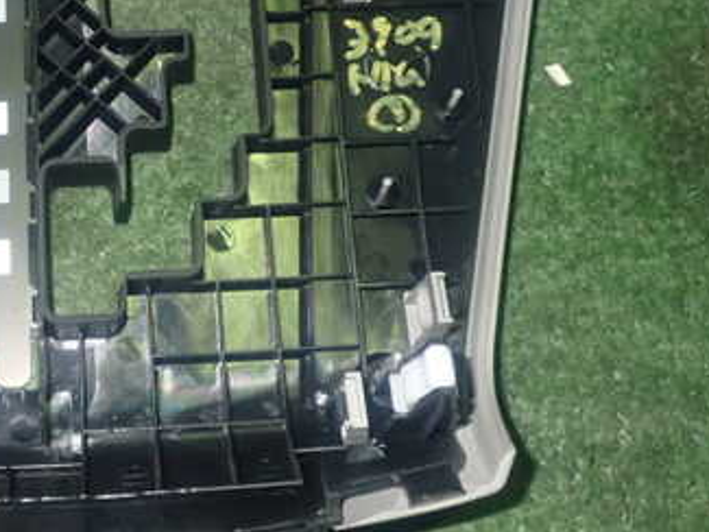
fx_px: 1209
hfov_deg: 31.5
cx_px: 103
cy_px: 153
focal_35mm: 59
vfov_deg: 24.6
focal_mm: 5.79
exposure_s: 1/30
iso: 800
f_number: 7.1
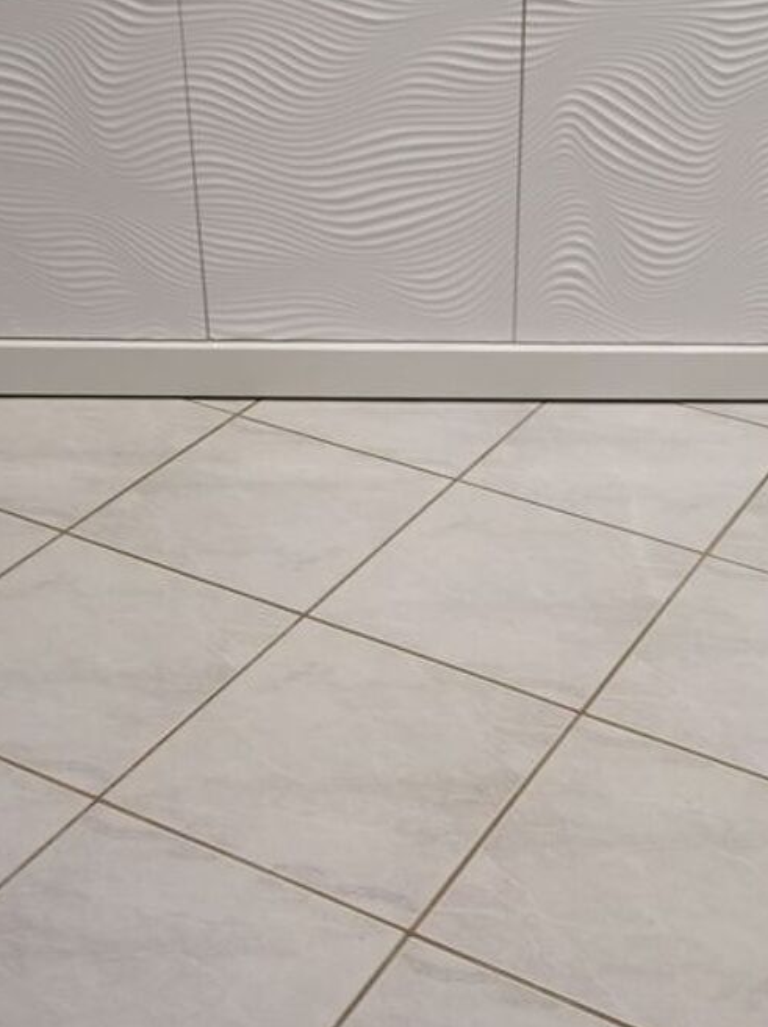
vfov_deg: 33.8
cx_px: 502
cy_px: 510
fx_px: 1690
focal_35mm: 57
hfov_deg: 25.5
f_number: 1.79
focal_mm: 4.74
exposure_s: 1/33.3
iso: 400
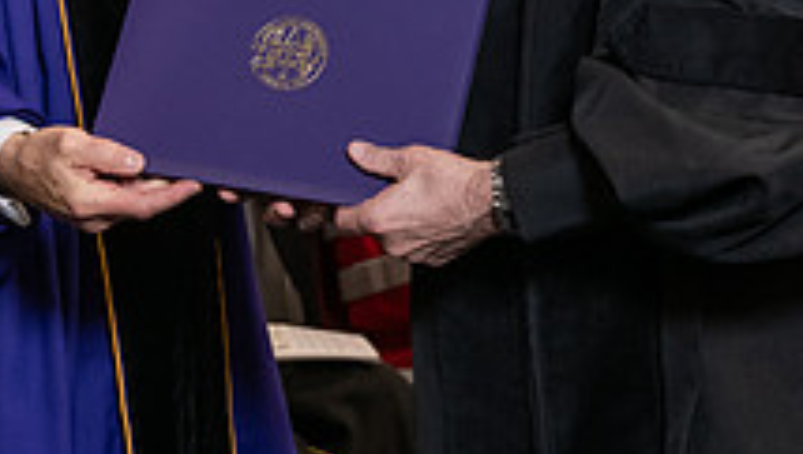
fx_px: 3326
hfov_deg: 13.7
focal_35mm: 156
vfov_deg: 7.7
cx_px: 210
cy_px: -242
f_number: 5
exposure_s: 1/125
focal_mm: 55
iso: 2000
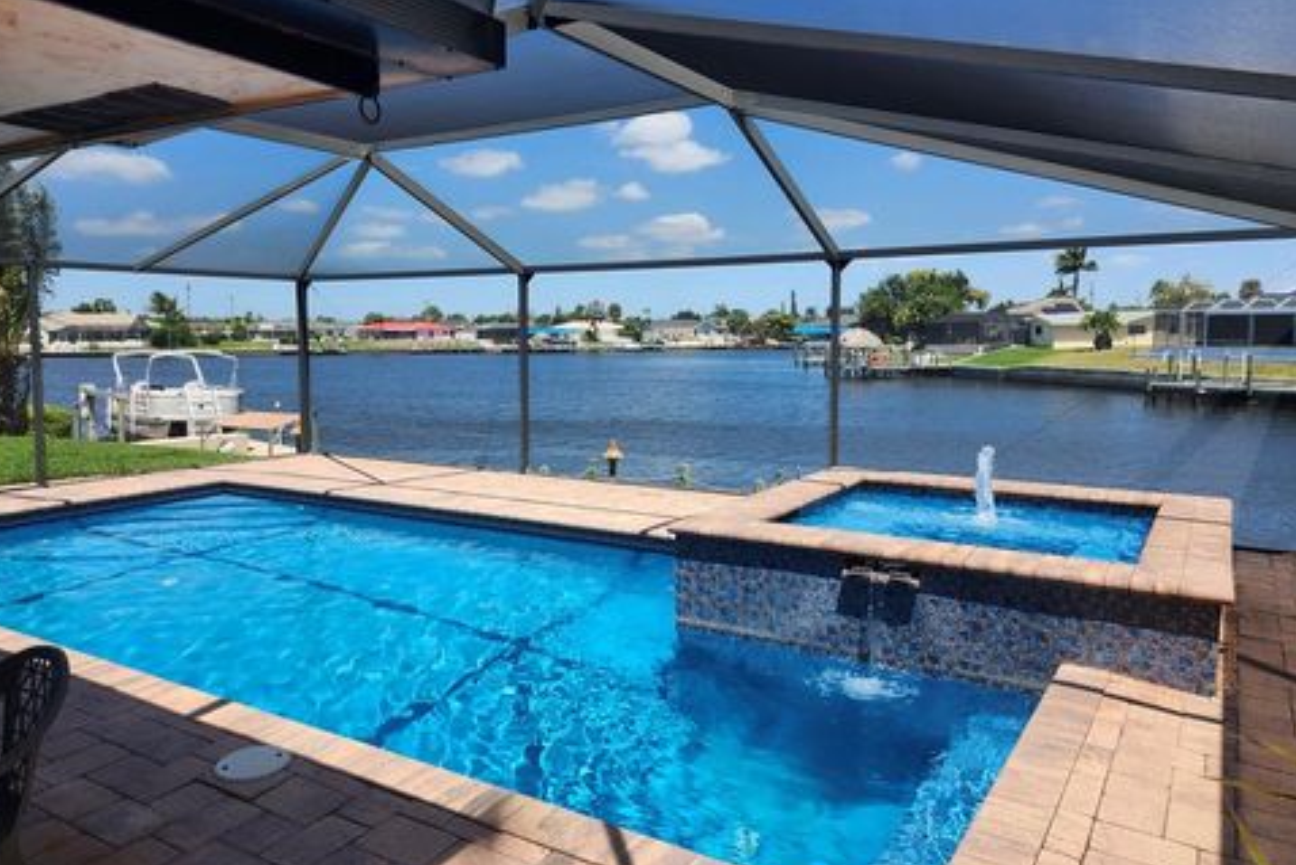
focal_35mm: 25
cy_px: 408
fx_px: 900
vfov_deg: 51.3
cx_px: 634
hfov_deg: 71.5
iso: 25
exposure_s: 1/786
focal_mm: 5.54
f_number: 1.8
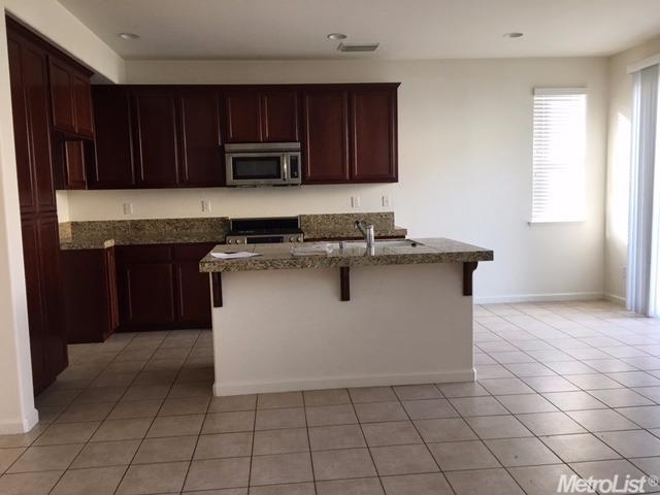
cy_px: 248
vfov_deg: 48.2
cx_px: 330
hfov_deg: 61.7
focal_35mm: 29
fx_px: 553
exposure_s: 1/30
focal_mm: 4.15
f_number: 2.2
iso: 40
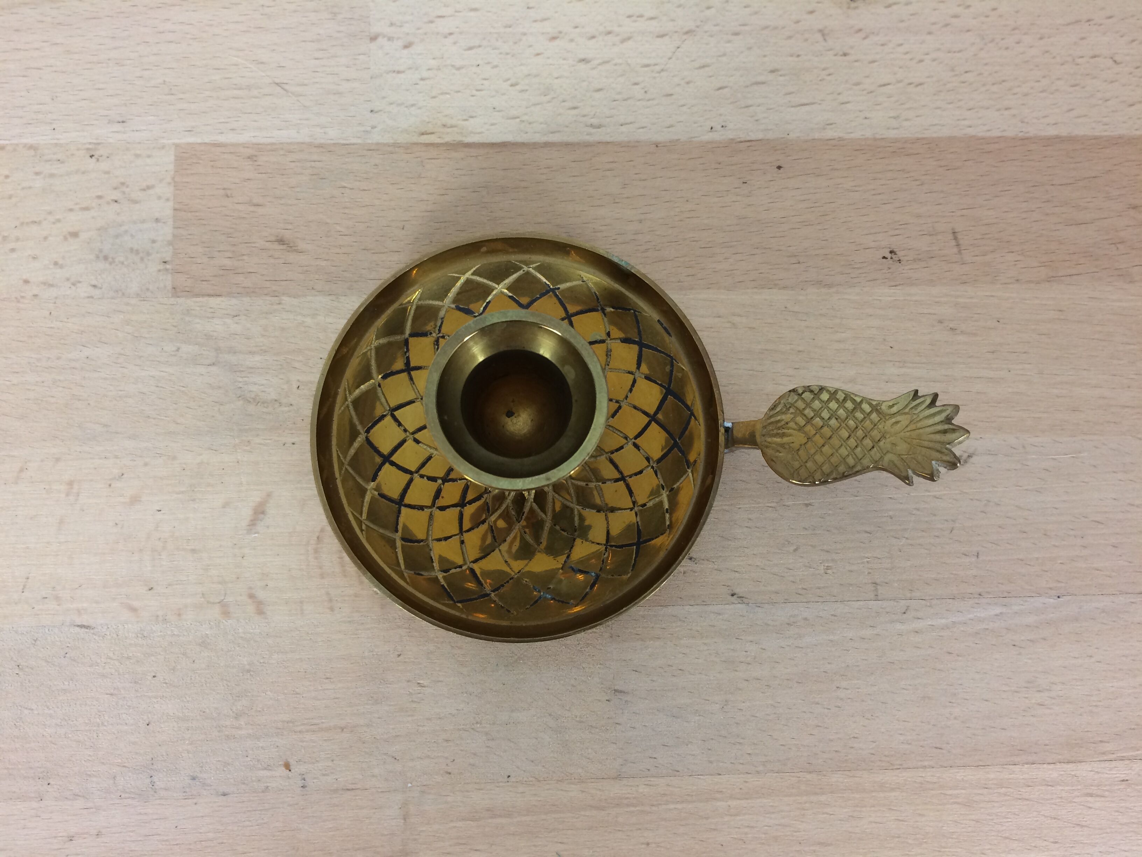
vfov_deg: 48.2
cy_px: 428
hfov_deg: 61.7
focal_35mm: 29
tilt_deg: -80.1
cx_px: 571
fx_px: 957
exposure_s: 1/33
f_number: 2.2
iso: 100
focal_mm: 4.15
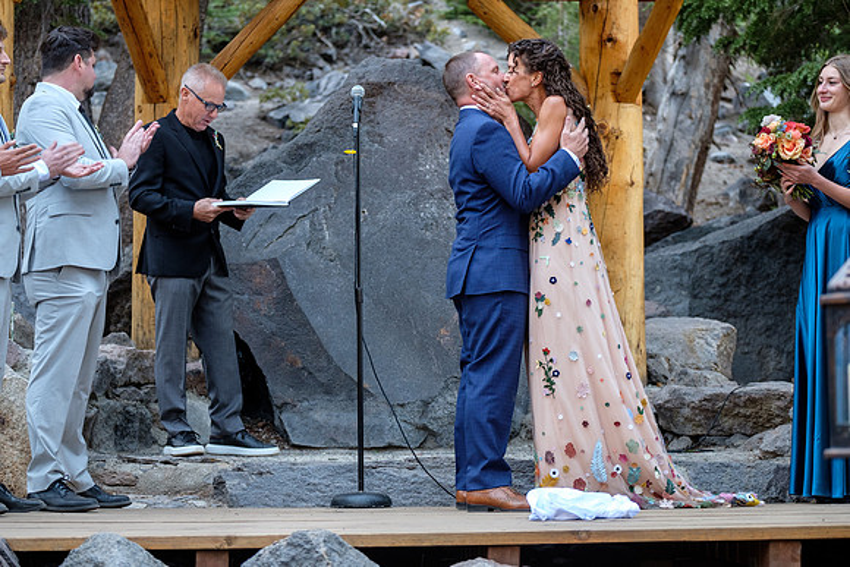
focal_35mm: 88
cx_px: 425
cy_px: 284
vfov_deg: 15.5
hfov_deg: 23.1
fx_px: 2078
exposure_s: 1/90
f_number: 3.2
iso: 640
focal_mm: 58.7
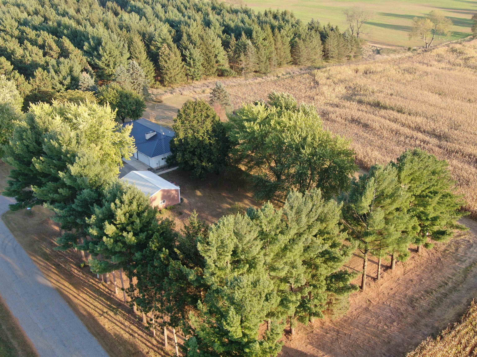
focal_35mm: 38
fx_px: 524
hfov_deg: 49.0
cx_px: 238
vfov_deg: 37.7
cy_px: 178
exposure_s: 1/80
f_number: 3.4
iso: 100
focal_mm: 6.48
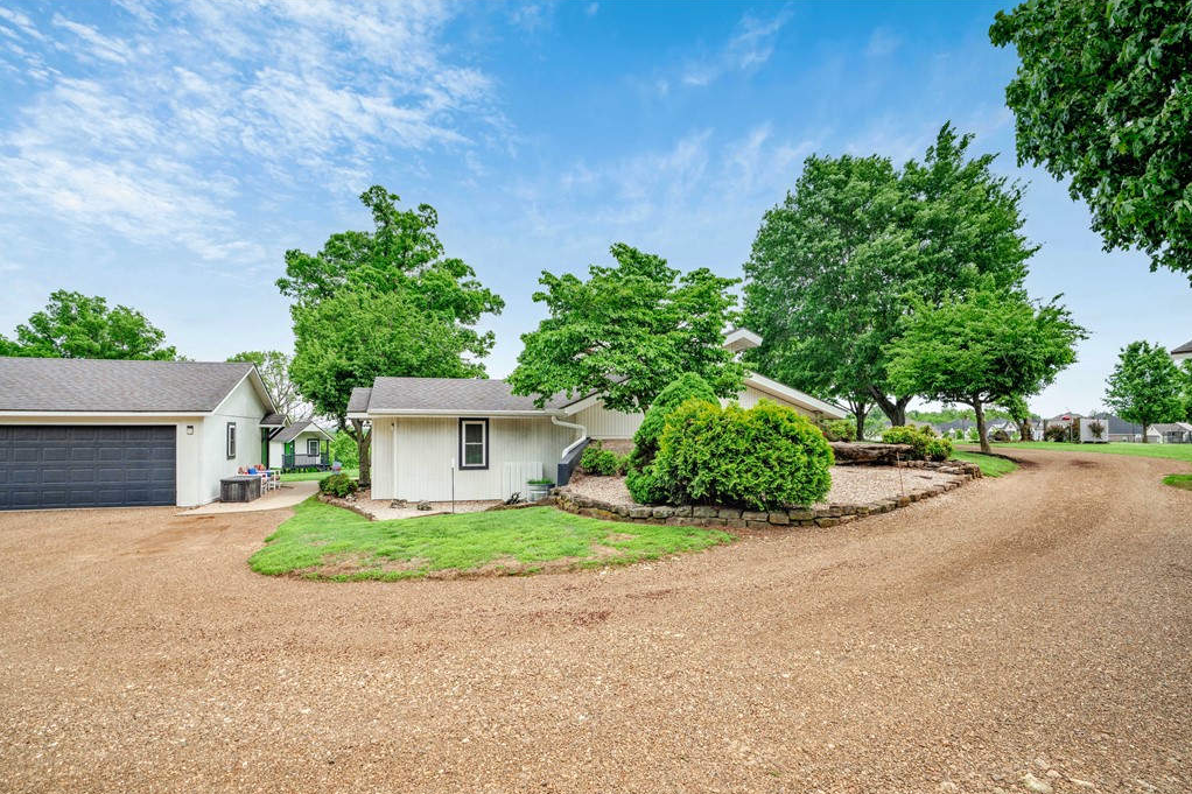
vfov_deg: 70.4
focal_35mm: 17
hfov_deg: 93.3
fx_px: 563
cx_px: 596
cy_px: 419
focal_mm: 16
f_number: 6.3
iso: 200
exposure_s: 1/500
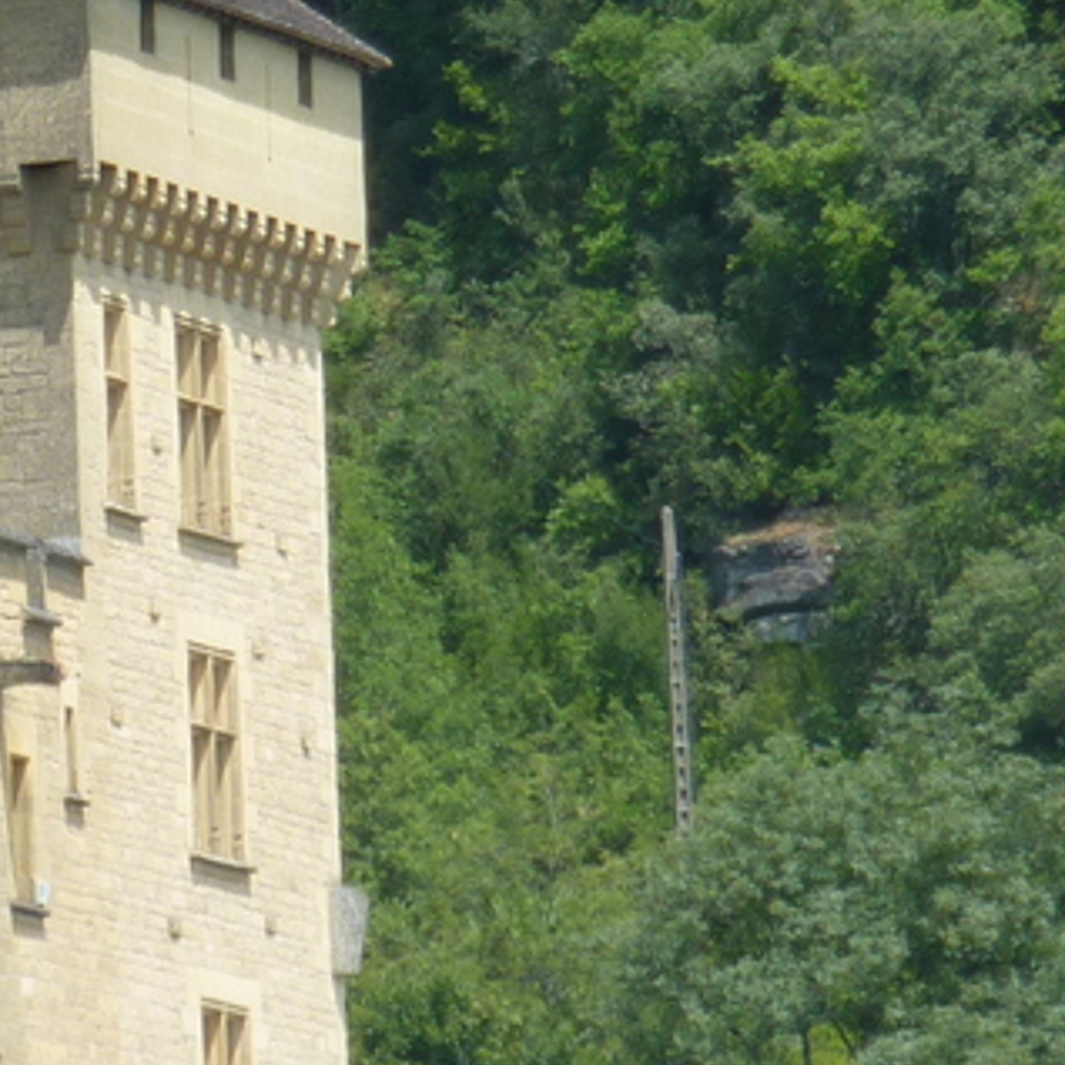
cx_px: -228
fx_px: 22730
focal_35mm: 653
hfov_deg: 2.7
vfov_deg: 2.7
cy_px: 673
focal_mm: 32.1
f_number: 4.5
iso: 80
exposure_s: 1/320
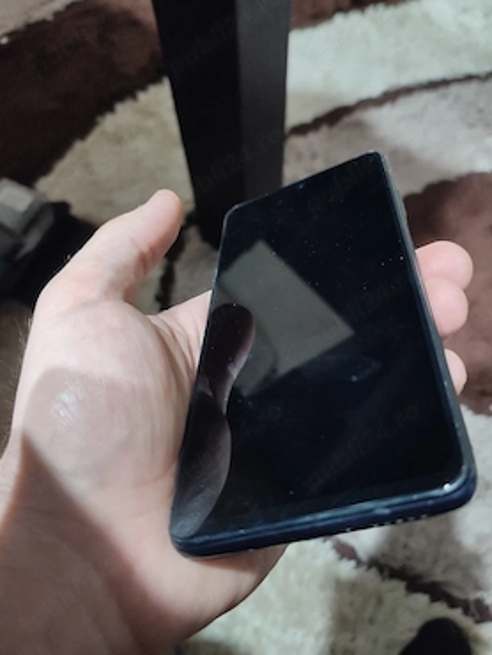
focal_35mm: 27
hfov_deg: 51.4
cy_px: 329
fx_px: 511
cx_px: 260
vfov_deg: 65.3
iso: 548
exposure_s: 1/17
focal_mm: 6.04
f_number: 1.9
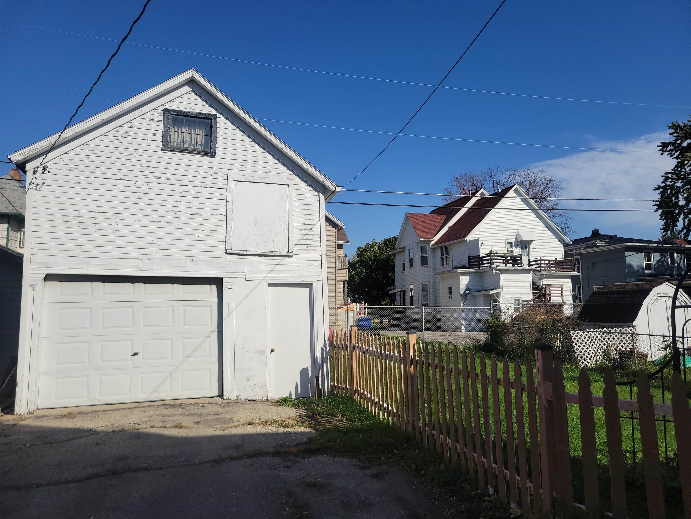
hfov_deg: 67.3
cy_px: 260
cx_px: 346
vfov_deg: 53.1
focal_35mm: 26
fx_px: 519
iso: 40
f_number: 1.8
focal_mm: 5.4
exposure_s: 1/4980
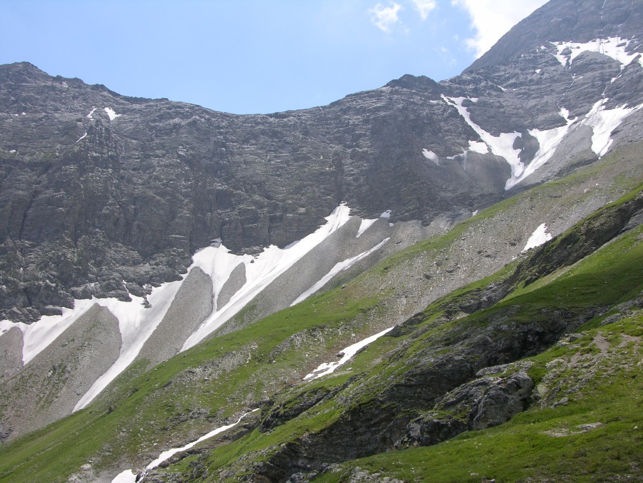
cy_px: 242
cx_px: 322
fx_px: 650
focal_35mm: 35
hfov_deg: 52.6
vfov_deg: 40.7
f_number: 6.3
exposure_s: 1/202
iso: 50
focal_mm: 8.9
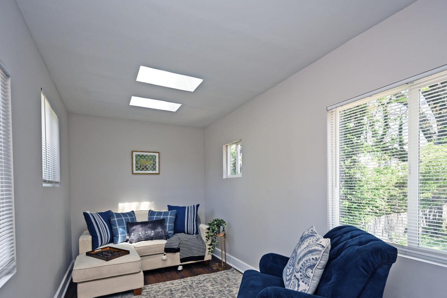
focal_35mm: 18
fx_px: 223
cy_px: 190
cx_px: 211
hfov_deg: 89.9
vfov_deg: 66.2
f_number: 5.6
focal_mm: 14
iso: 200
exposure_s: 1/100
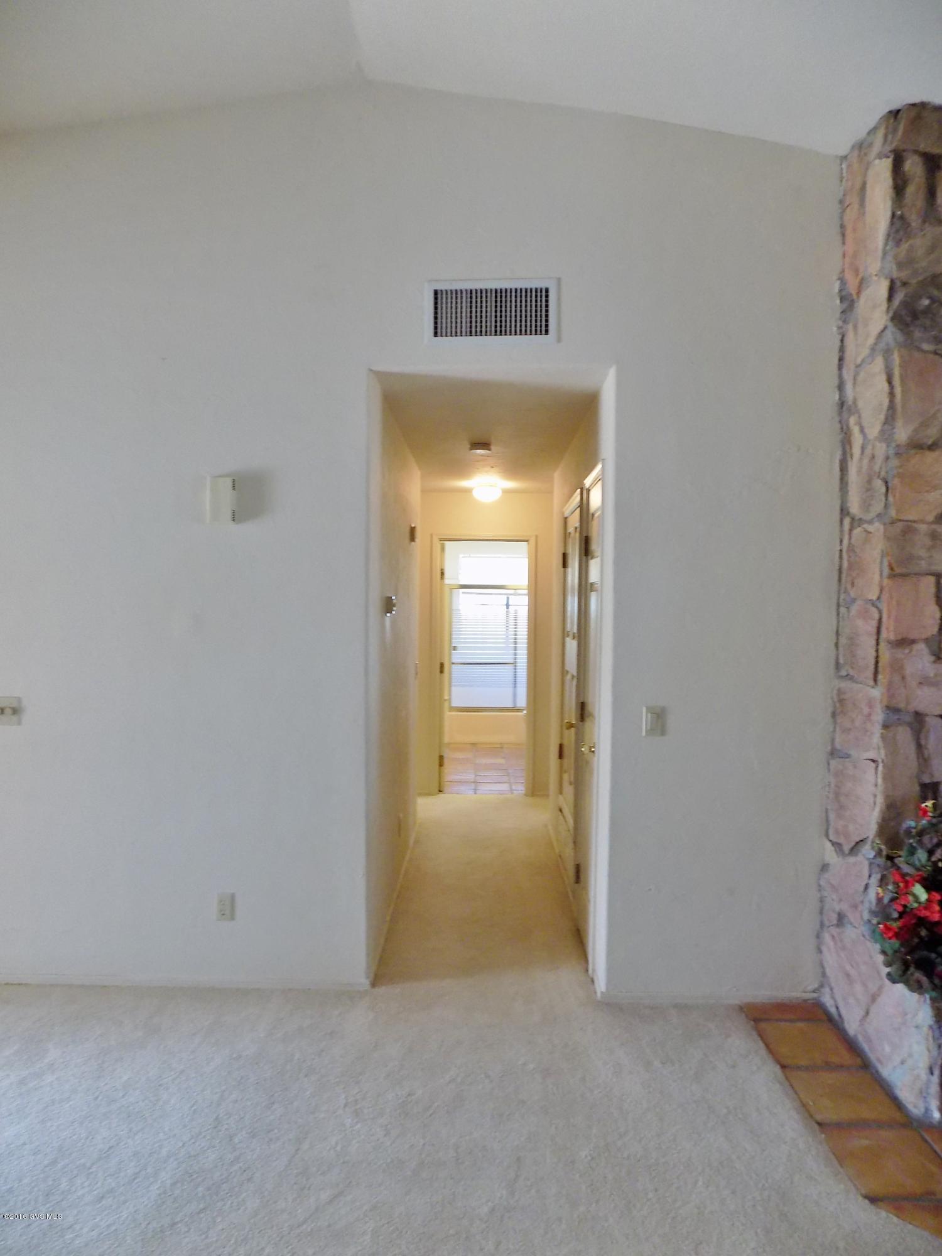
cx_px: 471
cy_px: 628
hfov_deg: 58.9
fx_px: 835
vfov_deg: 73.9
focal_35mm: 23
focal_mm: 4
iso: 250
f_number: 3.1
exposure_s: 1/30
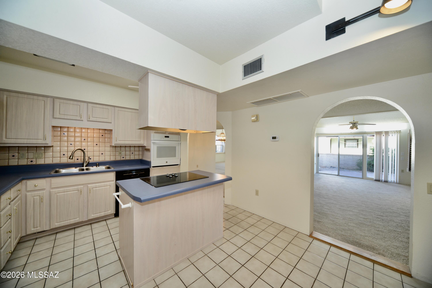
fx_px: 144
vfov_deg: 90.0
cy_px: 144
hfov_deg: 112.6
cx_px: 216
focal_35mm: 12
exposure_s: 1/60
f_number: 7.1
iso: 800
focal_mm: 12
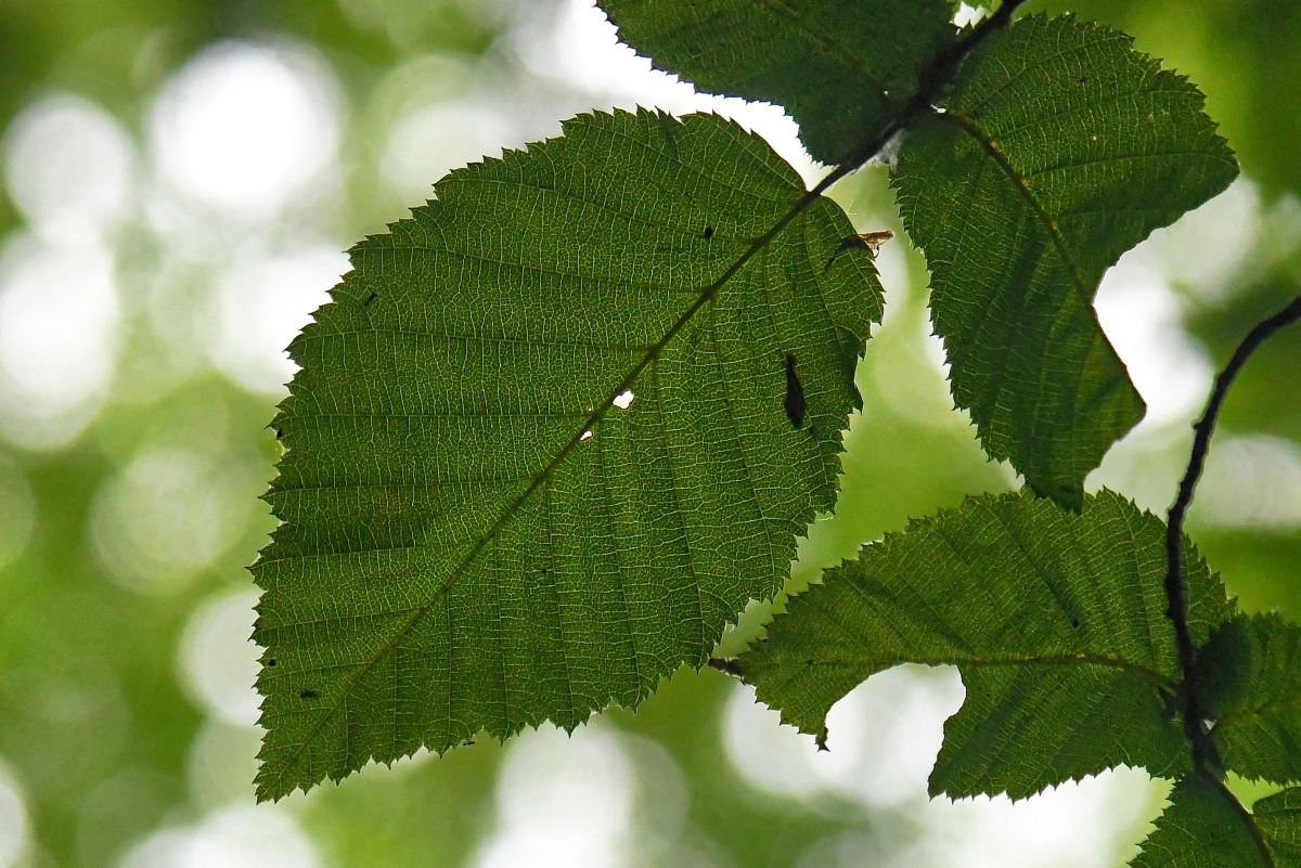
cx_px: 650
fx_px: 4338
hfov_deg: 17.1
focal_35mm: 120
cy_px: 434
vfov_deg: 11.4
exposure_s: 1/640
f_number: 5.6
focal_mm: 120
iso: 2500
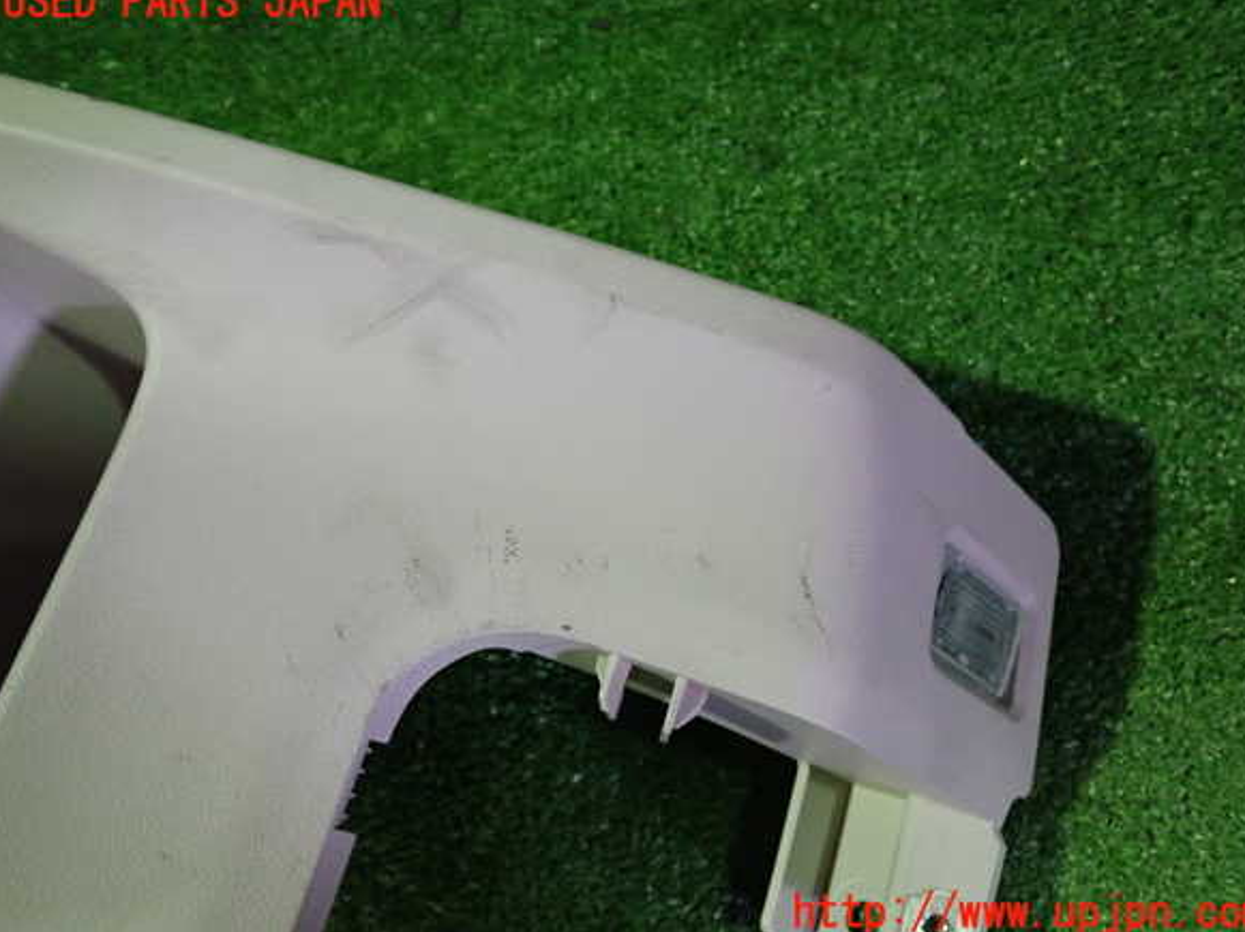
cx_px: 634
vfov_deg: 45.4
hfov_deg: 58.4
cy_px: 459
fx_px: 1114
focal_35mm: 31
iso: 640
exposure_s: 1/30
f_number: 2.3
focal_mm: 5.4
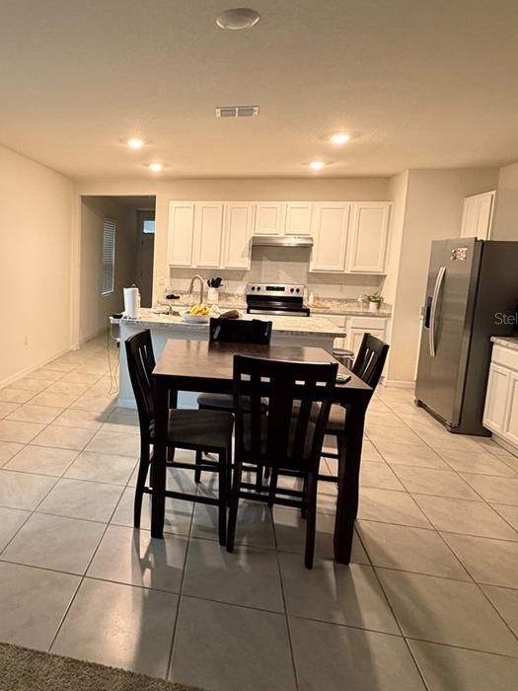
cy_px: 318
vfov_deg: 71.5
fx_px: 479
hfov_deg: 53.8
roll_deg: -1.4
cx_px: 120
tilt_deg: -6.8
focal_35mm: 24
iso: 500
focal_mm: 2.22
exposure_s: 1/60
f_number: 2.2
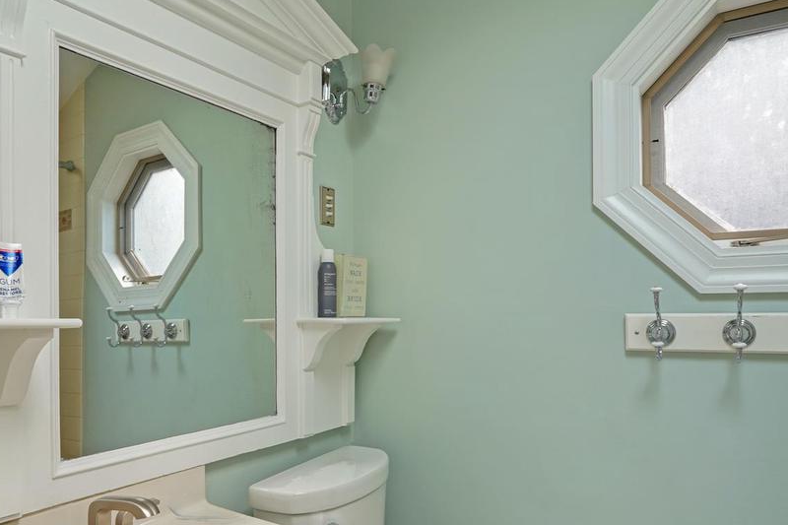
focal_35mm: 27
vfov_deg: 47.7
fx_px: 591
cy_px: 312
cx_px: 355
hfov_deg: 67.2
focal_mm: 10
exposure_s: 1/40
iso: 100
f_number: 3.2
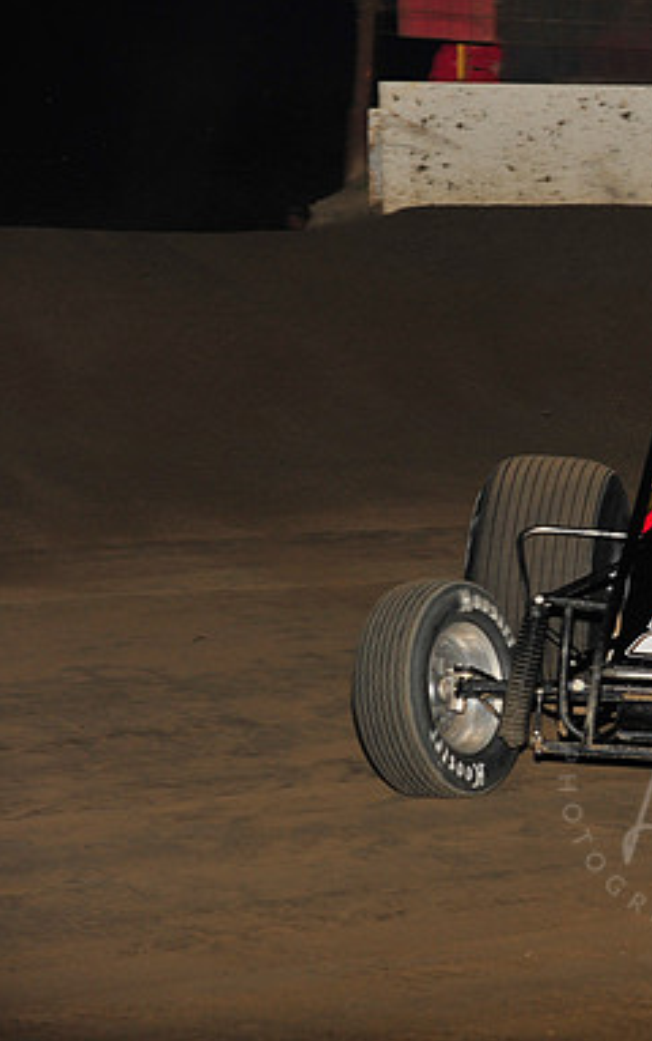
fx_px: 5902
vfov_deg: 10.1
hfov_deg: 6.3
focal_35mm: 208
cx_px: 720
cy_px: 522
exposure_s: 1/320
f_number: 6.3
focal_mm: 135
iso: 800
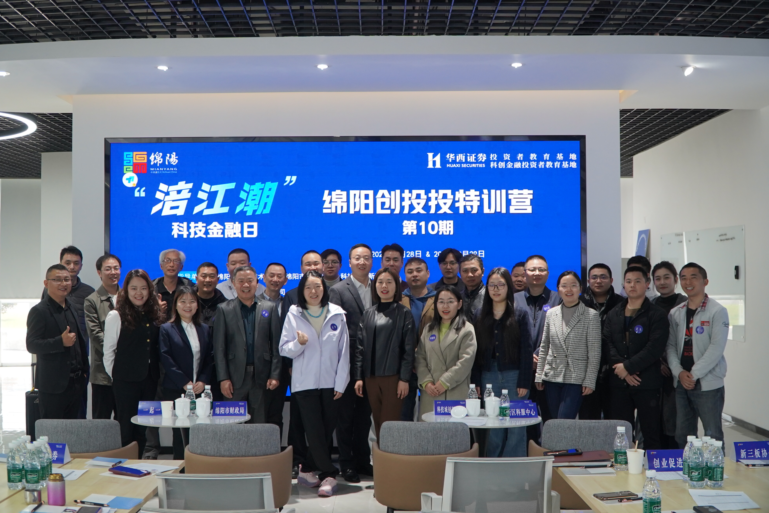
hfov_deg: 49.6
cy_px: 256
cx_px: 384
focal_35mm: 39
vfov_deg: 34.2
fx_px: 833
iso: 1250
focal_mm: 26
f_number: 4
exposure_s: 1/160
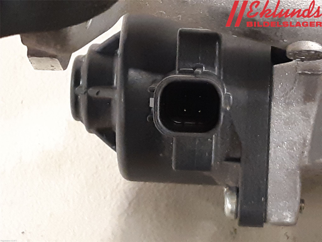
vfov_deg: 53.1
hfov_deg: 67.3
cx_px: 161
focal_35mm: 26
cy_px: 121
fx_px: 242
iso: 400
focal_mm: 3.93
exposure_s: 1/25
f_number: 1.7
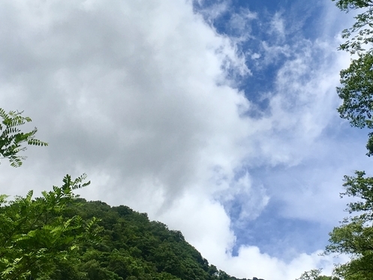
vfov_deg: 20.9
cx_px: 237
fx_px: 754
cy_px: 74
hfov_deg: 27.7
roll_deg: -6.1
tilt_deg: +37.9
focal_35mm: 70
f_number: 2.2
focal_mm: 4.15
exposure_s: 1/1672
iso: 25
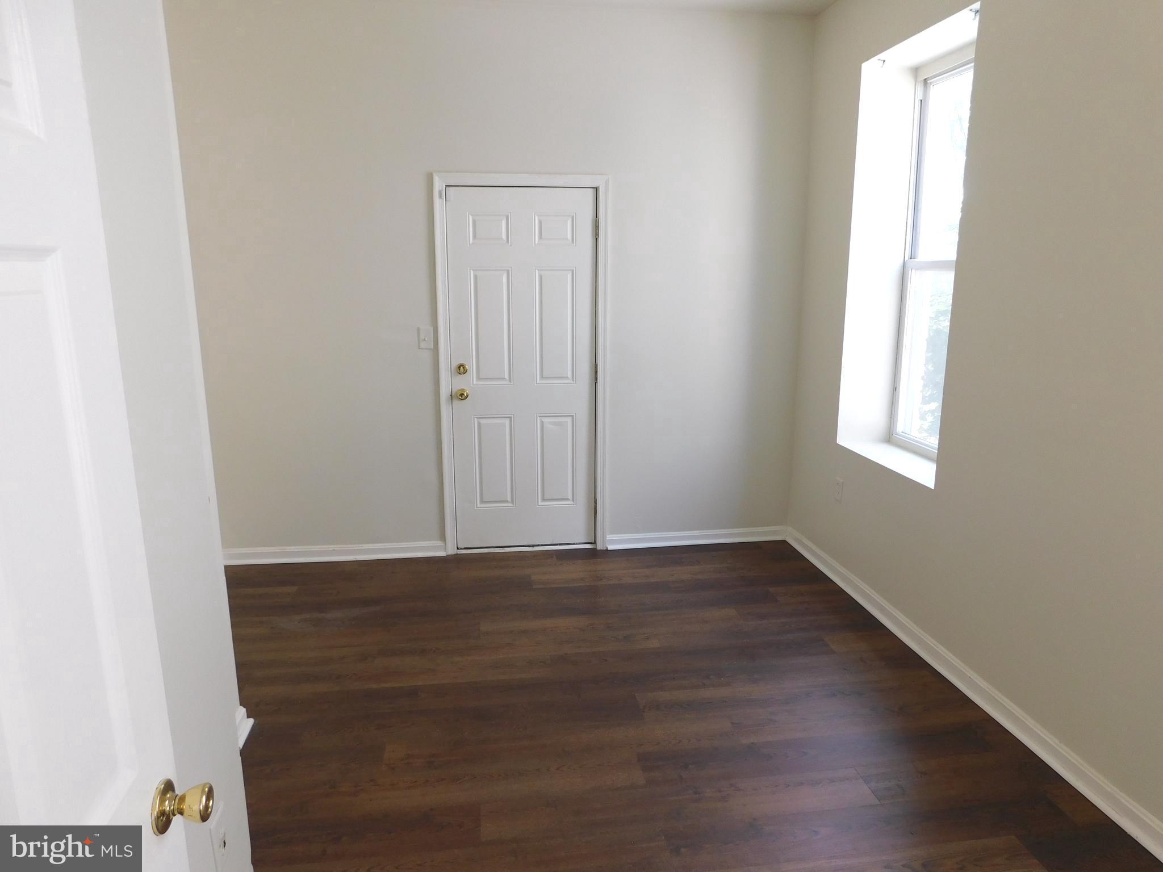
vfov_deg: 58.9
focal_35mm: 23
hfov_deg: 73.9
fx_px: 773
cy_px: 436
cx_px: 582
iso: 125
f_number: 3
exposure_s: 1/40
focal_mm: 4
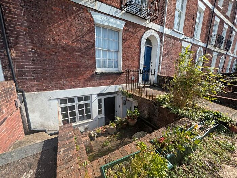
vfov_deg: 85.7
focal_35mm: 14
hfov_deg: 102.0
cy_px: 89
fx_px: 96
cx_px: 118
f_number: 2.2
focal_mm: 1.83
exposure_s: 1/899
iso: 45
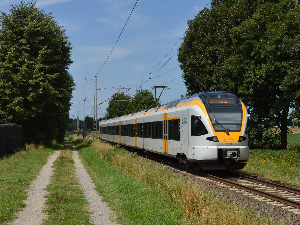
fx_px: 499
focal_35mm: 58
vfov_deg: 25.4
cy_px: 112
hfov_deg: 33.5
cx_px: 138
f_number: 8
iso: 100
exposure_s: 1/640
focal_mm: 35
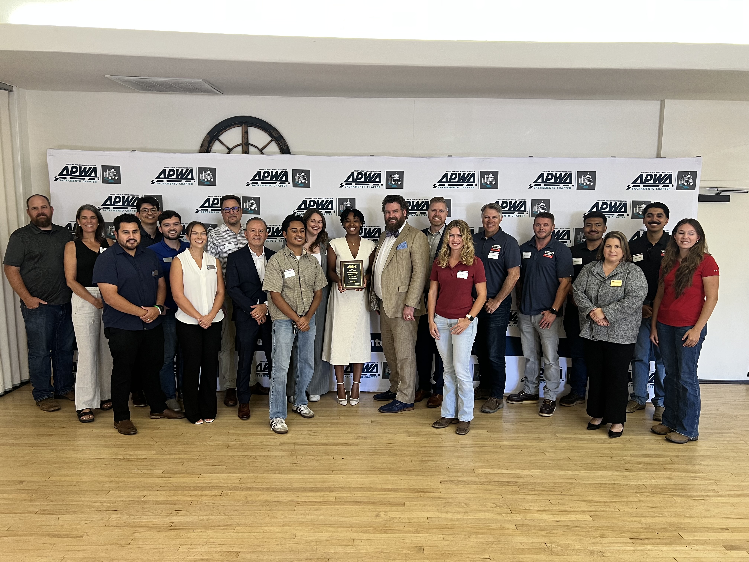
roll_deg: -0.6
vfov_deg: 53.1
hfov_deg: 67.3
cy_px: 281
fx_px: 563
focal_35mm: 26
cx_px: 374
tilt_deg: -7.6
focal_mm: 5.7
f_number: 1.5
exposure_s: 1/60
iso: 100
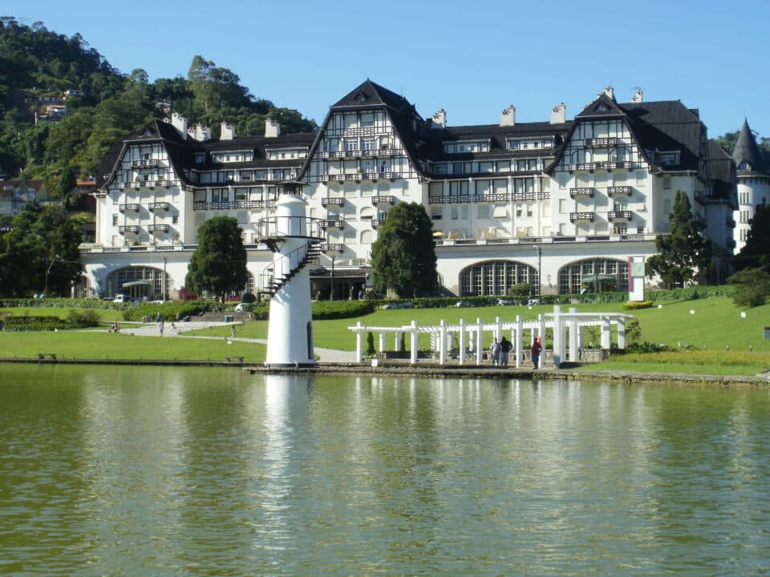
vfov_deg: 22.9
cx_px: 385
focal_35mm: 64
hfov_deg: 30.3
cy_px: 288
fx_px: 1424
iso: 100
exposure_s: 1/500
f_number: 4.6
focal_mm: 11.2
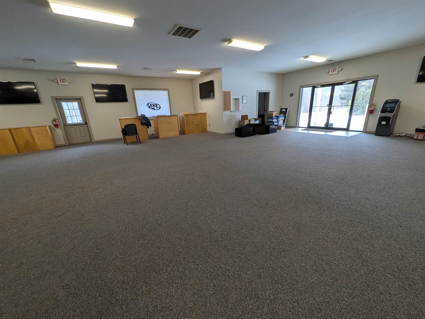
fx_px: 160
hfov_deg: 106.2
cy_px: 160
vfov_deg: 89.9
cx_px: 212
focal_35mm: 13
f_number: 2.2
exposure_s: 1/60
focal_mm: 1.54
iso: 88
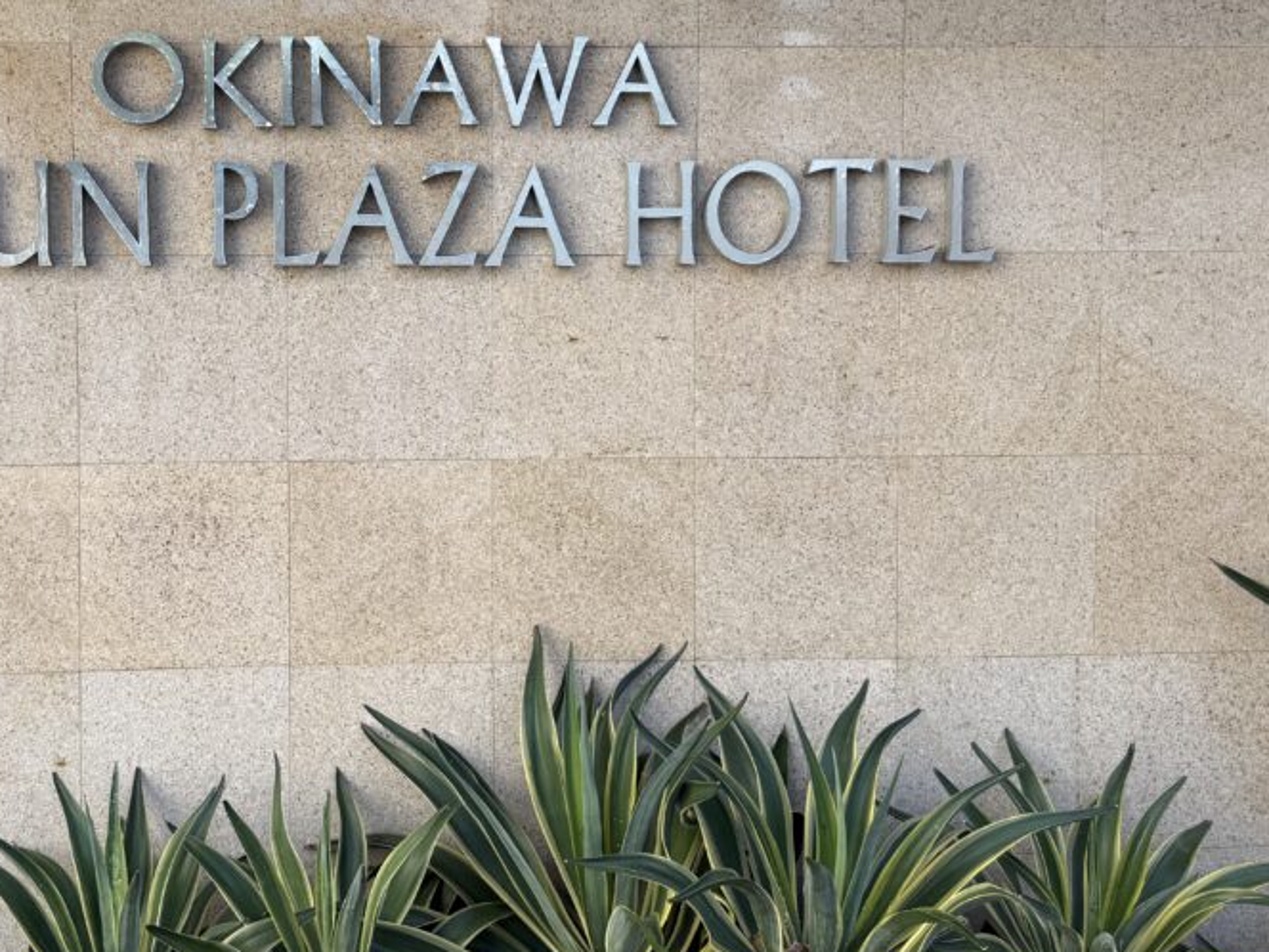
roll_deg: +0.3
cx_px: 415
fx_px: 1356
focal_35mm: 37
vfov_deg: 38.4
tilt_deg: -1.9
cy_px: 361
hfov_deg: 49.2
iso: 80
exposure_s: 1/1174
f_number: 1.78
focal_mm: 6.76
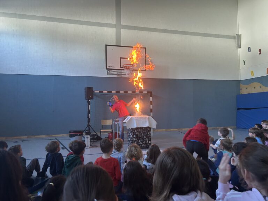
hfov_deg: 67.3
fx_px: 201
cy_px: 100
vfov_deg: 53.1
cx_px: 134
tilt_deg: +2.5
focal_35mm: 26
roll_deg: +1.3
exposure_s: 1/50
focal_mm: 5.7
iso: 100
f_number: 1.5
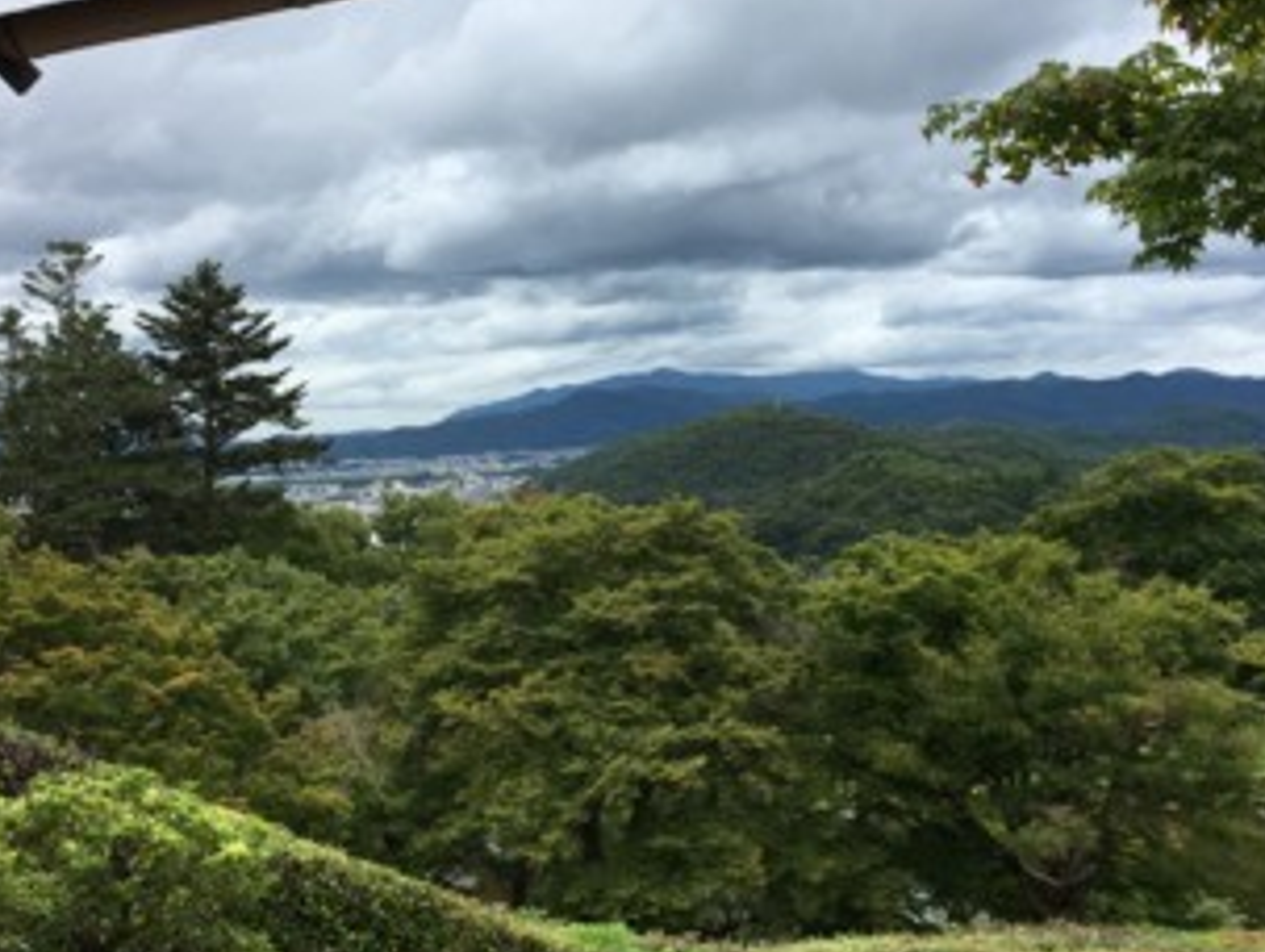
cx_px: 555
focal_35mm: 43
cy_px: 359
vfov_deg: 33.5
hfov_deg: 43.7
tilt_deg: +4.5
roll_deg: +0.4
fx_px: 1573
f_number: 2.2
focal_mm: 4.15
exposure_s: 1/864
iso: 25
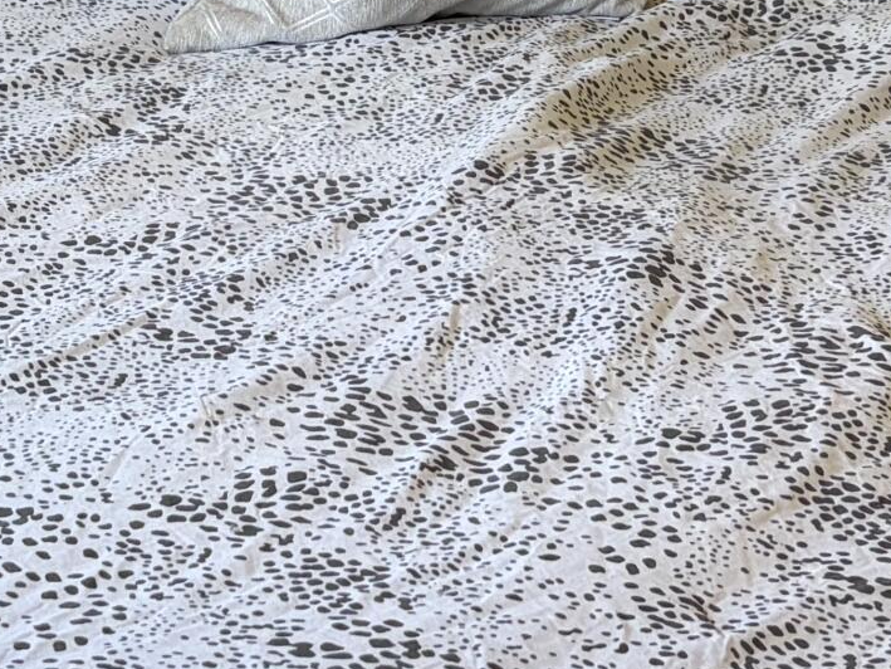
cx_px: 361
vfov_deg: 12.8
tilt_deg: -8.3
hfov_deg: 17.9
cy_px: -334
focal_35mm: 110
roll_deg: +0.4
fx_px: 2832
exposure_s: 1/120
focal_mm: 5.96
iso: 80
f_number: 1.6
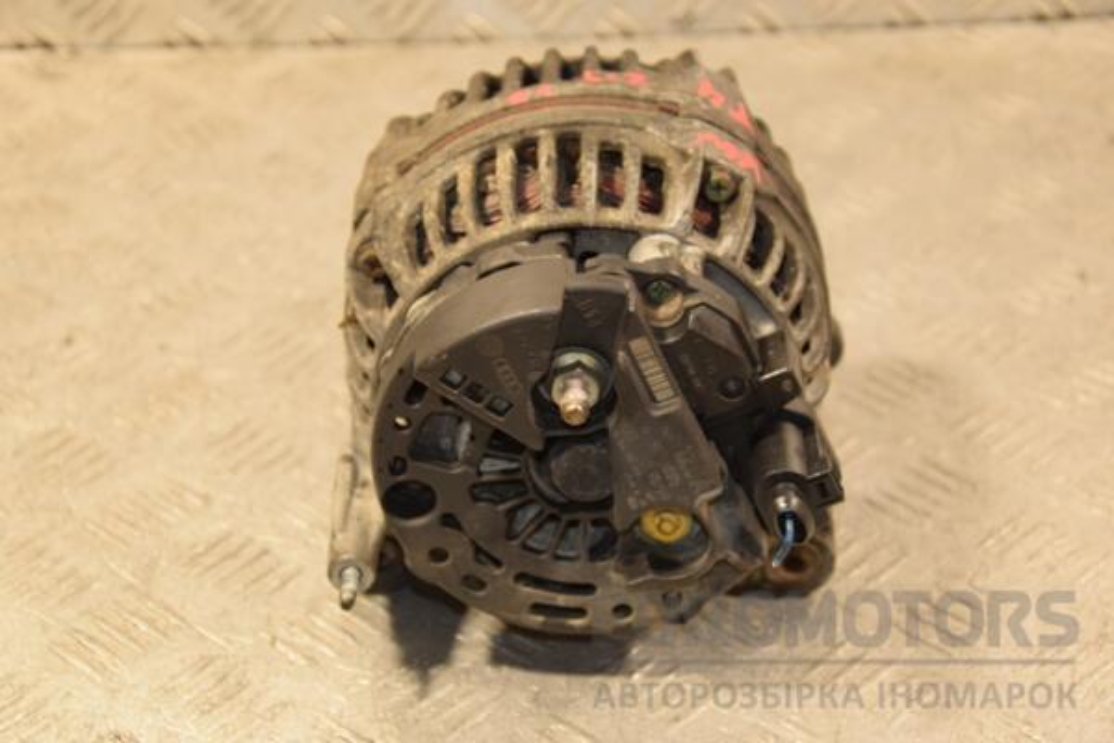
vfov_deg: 17.5
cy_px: 372
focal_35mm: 78
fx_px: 2413
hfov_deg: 26.0
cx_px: 557
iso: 800
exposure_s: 1/80
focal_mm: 52
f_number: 5
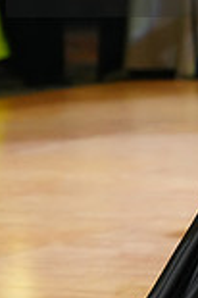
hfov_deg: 3.8
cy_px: -46
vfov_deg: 5.7
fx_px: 3001
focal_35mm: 363
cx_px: 272
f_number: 3.2
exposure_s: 1/500
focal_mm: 97
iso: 4000
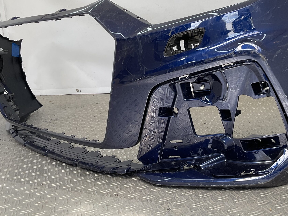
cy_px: 90
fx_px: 366
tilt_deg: -10.8
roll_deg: +7.9
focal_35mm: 44
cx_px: 171
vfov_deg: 32.8
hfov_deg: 42.8
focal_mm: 3
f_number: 1.8
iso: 16
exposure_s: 1/202
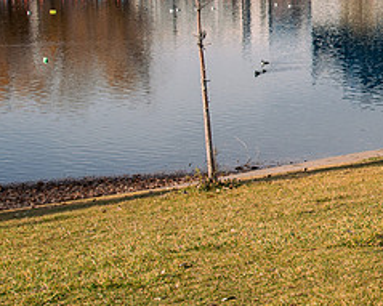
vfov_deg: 13.1
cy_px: 55
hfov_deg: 15.9
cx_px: 441
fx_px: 1326
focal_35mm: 117
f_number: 10
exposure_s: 1/1000
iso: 800
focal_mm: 38
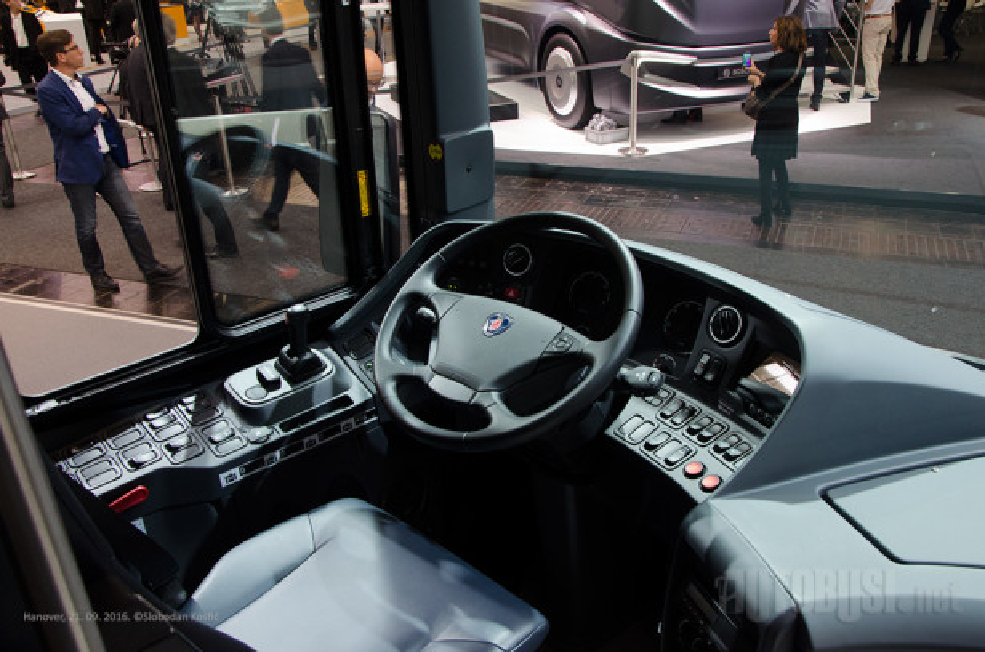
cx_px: 492
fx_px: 860
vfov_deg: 41.5
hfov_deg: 59.6
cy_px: 326
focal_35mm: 32
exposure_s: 1/40
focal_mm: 21
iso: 800
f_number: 8
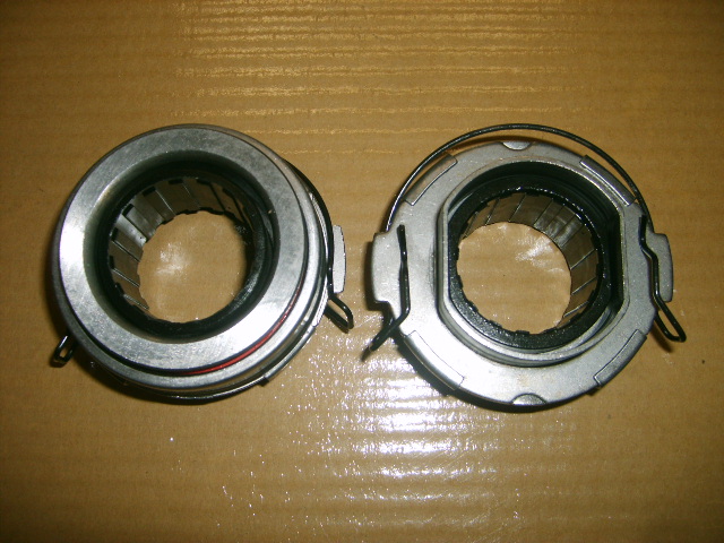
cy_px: 272
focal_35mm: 35
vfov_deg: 40.7
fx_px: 732
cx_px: 362
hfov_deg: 52.6
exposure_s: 1/30
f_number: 2.8
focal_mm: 5.8
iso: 100
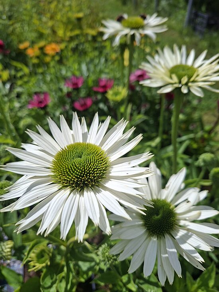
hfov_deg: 58.9
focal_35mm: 23
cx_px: 110
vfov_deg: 73.9
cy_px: 146
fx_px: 194
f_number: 1.8
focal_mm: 5.54
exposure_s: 1/3165
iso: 50
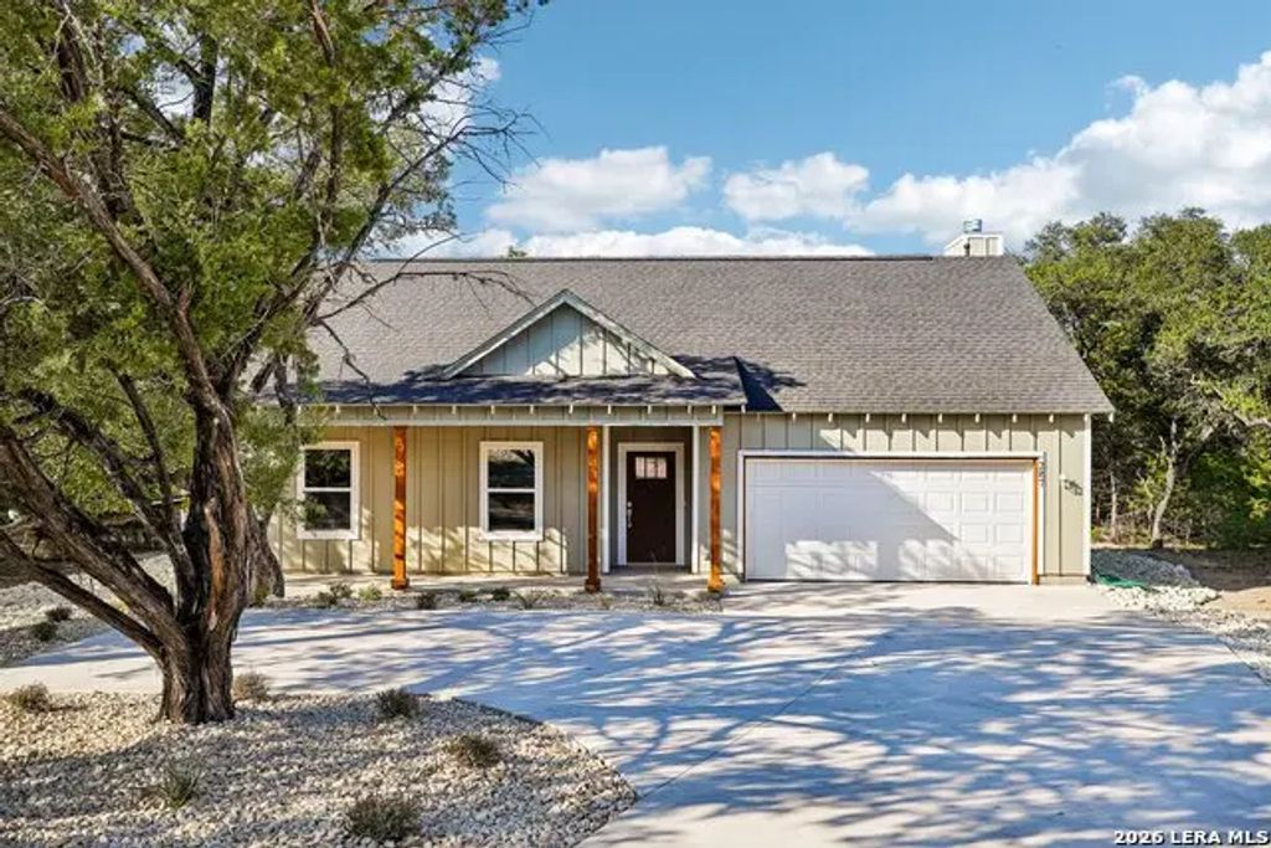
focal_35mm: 29
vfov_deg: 45.0
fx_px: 1024
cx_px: 636
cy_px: 424
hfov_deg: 63.7
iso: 100
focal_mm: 29
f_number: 8
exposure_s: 1/200
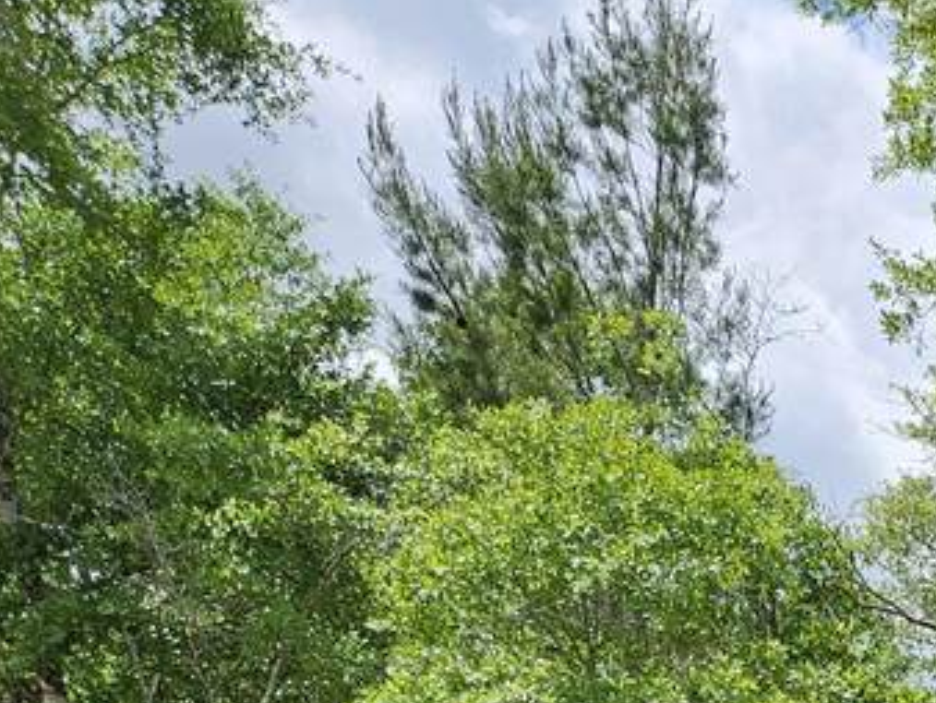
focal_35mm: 87
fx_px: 2354
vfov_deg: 14.8
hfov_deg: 18.6
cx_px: 1573
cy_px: 1276
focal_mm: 5.4
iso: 25
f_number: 1.8
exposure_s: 1/1314
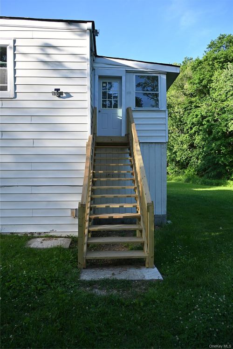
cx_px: 116
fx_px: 233
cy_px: 174
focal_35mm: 24
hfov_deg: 53.1
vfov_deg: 73.7
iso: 200
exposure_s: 1/250
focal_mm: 24
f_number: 5.6
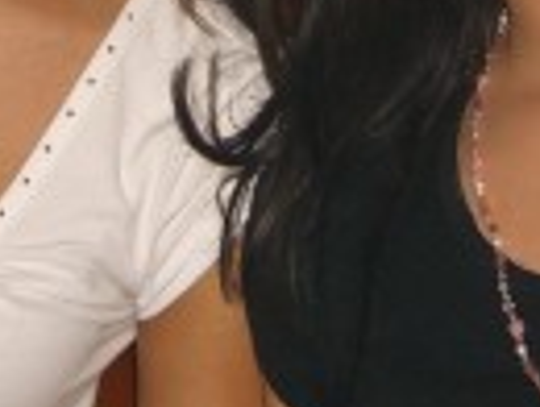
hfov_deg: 11.3
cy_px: -25
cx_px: 307
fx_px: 2735
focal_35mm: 175
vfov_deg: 8.5
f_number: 2.8
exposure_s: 1/60
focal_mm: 7.9
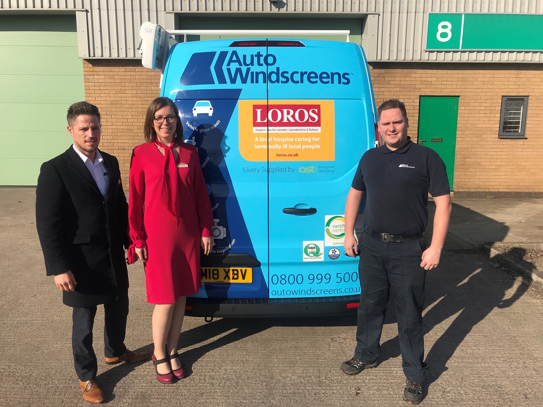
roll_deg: -0.1
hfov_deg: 63.4
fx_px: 439
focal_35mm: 28
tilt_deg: -8.1
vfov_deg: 49.7
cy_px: 204
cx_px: 272
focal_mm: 3.99
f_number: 1.8
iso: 20
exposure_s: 1/3690
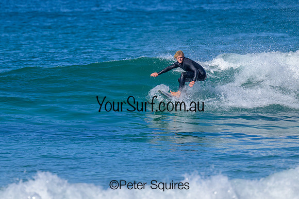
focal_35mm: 770
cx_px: 125
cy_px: 72
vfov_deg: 1.8
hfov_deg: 2.7
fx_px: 6398
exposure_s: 1/2000
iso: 560
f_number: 8
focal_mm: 560
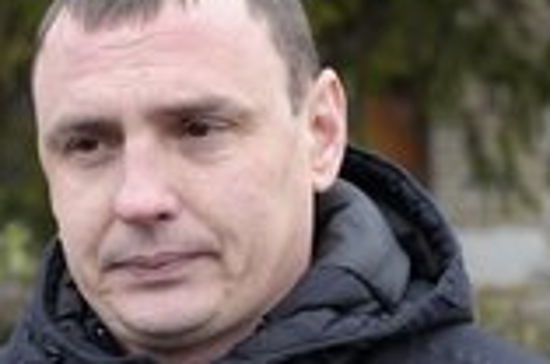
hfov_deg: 19.0
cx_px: 126
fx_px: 1631
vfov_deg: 12.7
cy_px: 245
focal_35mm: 107
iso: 500
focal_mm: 42
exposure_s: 1/160
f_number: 4
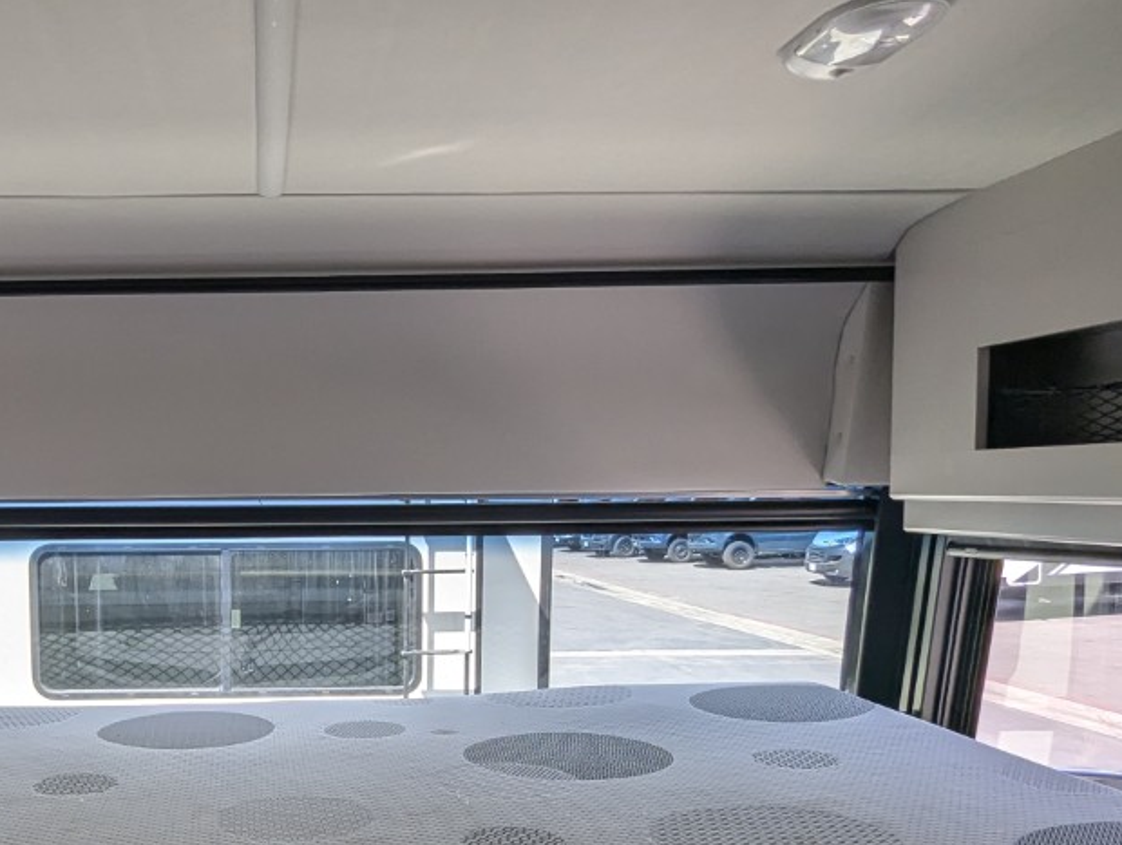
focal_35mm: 36
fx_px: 1169
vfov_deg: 39.0
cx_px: 289
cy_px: 601
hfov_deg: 49.4
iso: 44
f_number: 2.2
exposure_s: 1/562
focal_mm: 2.35
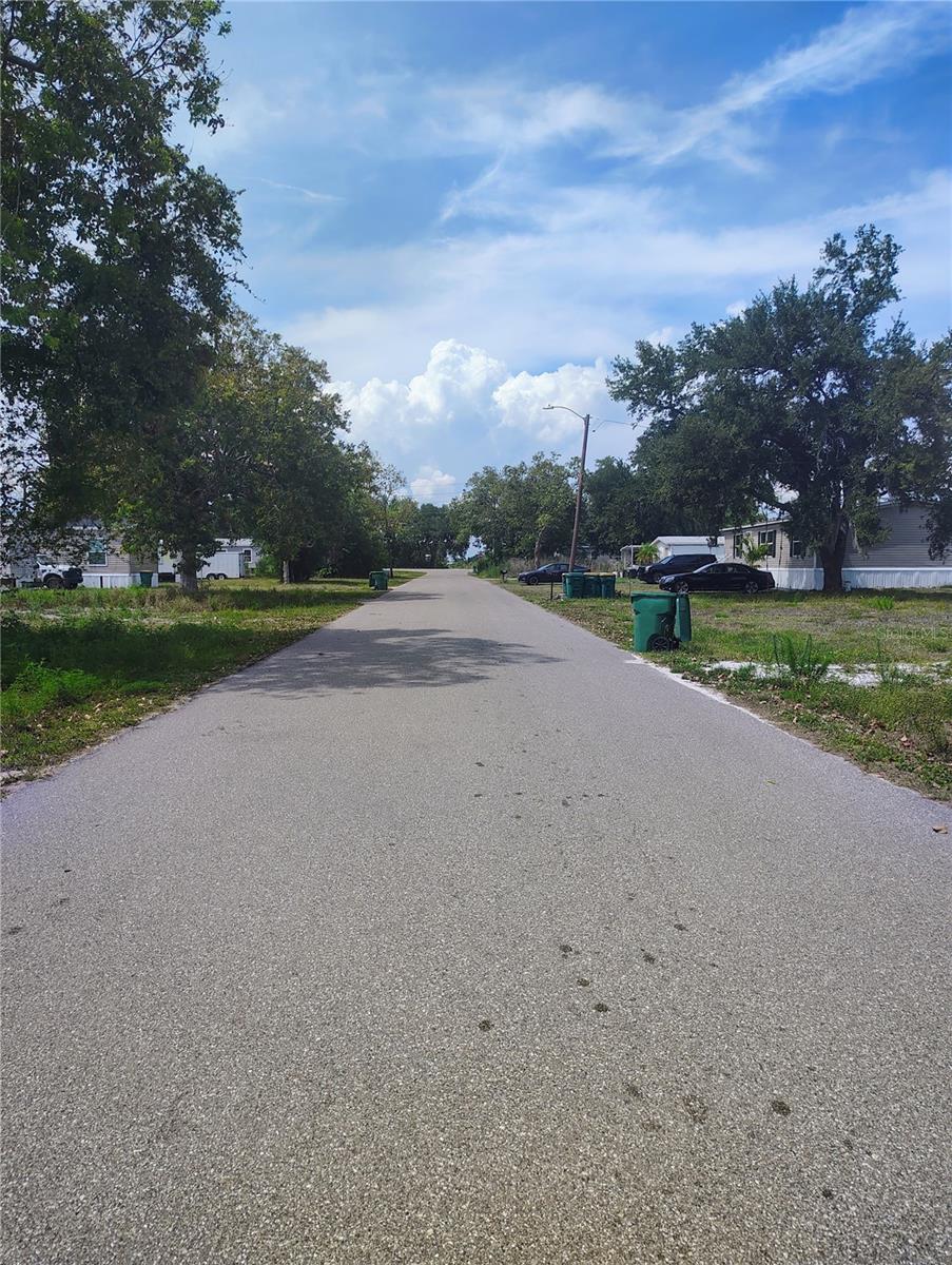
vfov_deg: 71.5
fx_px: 878
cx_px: 476
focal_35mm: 24
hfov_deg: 56.9
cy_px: 632
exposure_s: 1/1938
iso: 120
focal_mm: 5.56
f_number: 1.8
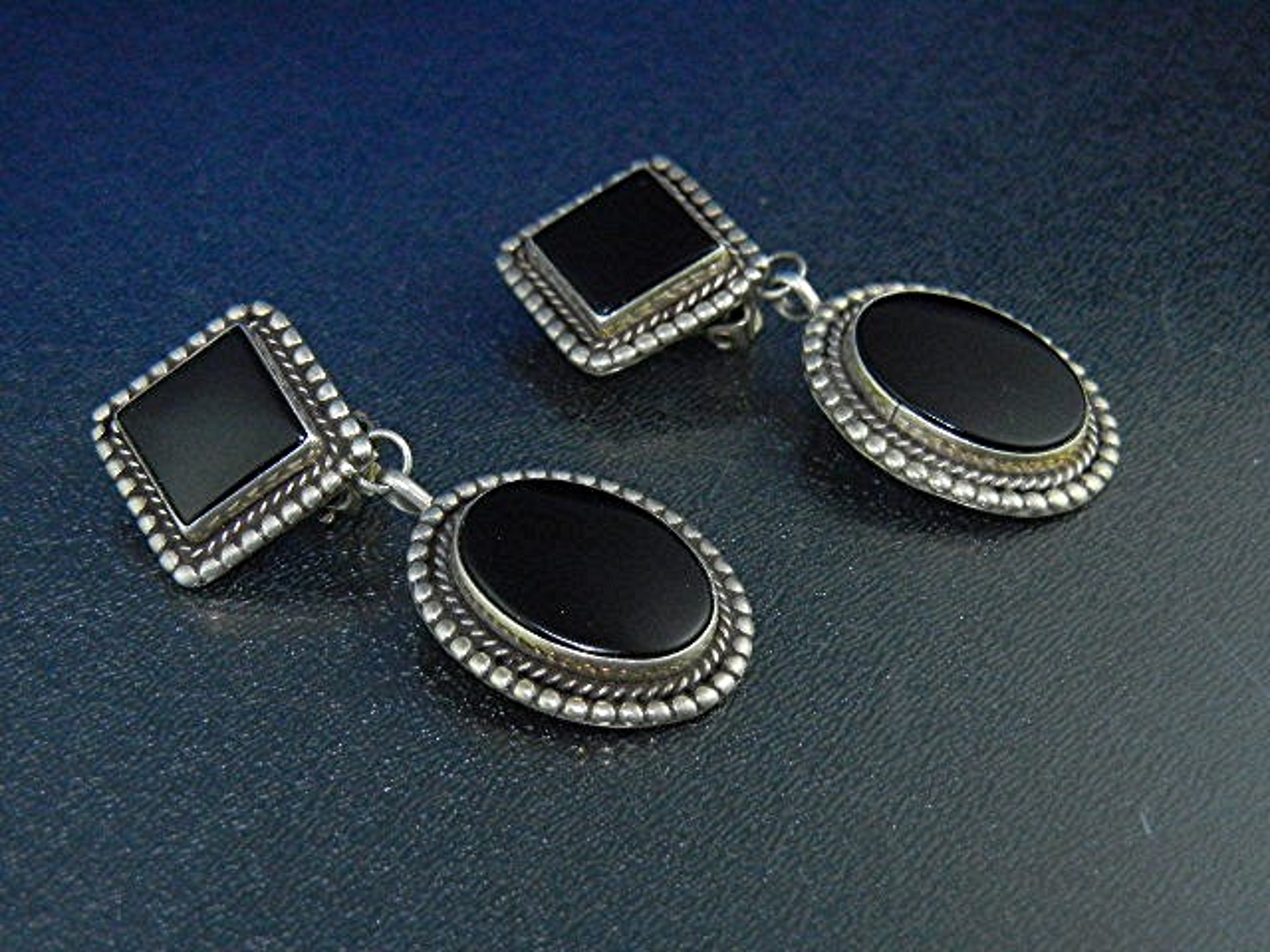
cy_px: 476
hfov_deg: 32.7
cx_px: 635
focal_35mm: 59
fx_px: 2165
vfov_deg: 24.8
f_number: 8
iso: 800
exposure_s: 1/30
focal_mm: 10.6
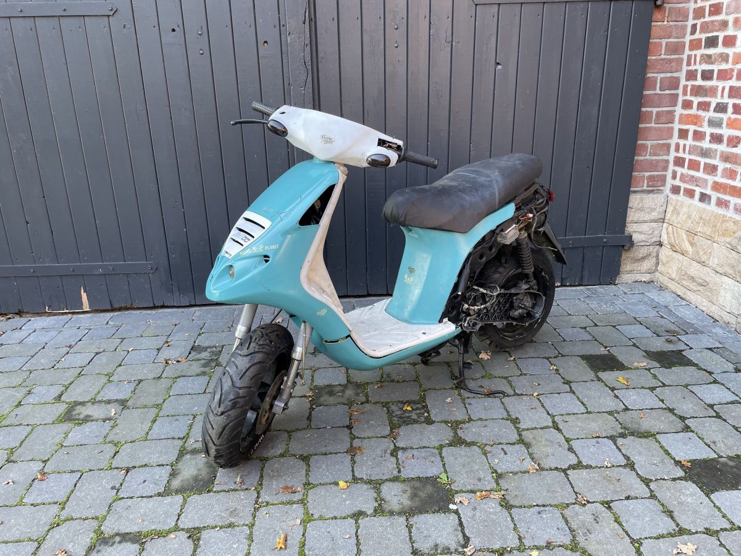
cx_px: 370
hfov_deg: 67.3
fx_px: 557
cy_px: 278
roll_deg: +2.5
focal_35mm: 26
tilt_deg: -15.7
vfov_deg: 53.1
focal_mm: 4.2
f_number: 1.6
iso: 50
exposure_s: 1/121
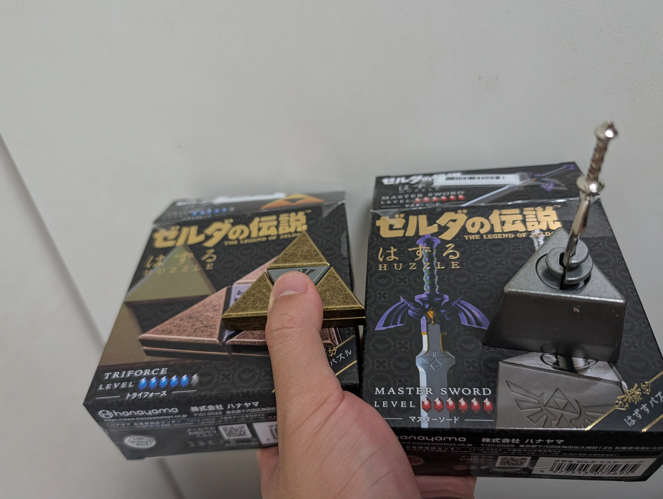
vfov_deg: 56.9
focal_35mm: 24
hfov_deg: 71.5
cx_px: 332
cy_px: 250
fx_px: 460
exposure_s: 1/120
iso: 666
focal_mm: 6.9
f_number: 1.68
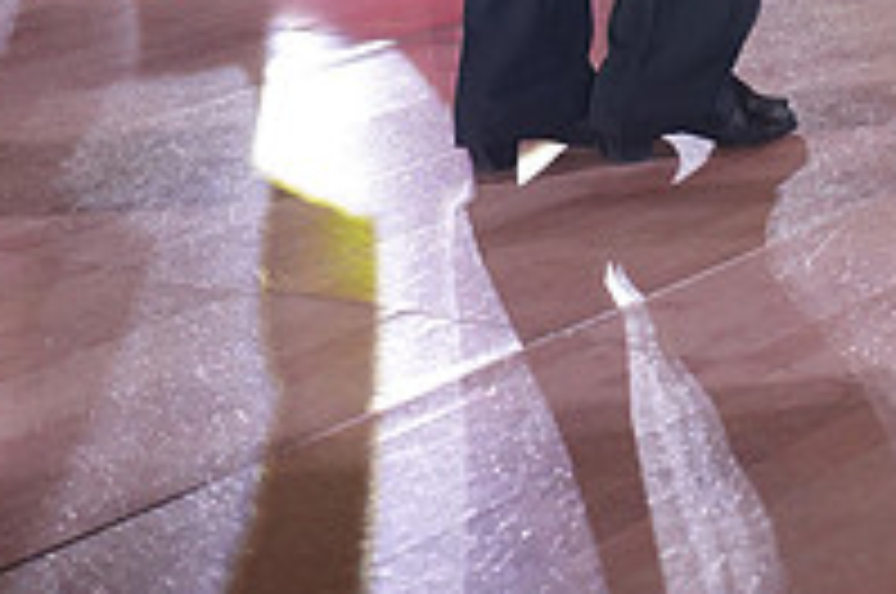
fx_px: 3628
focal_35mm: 146
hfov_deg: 13.9
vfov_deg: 8.8
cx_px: 804
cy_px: -590
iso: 2000
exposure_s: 1/400
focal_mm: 50
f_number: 4
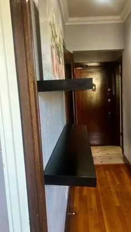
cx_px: 90
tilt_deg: -9.2
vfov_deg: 52.6
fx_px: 234
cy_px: 130
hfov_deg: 30.9
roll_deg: +2.6
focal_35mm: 38
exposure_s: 1/60
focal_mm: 5.7
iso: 80
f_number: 1.5
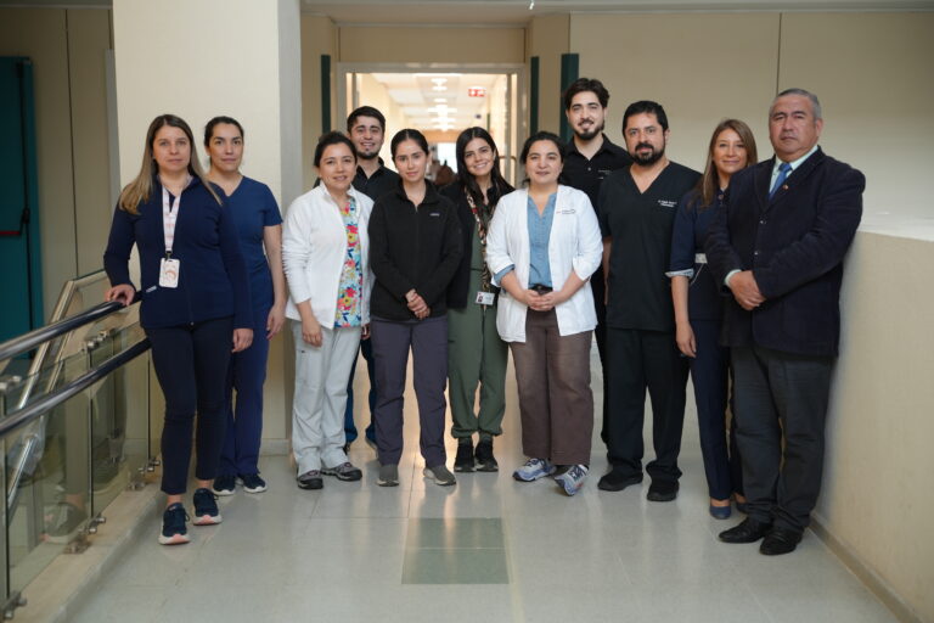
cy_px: 312
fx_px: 1193
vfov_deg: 29.2
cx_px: 467
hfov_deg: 42.7
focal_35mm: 46
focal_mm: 46
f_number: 2.2
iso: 400
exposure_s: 1/100
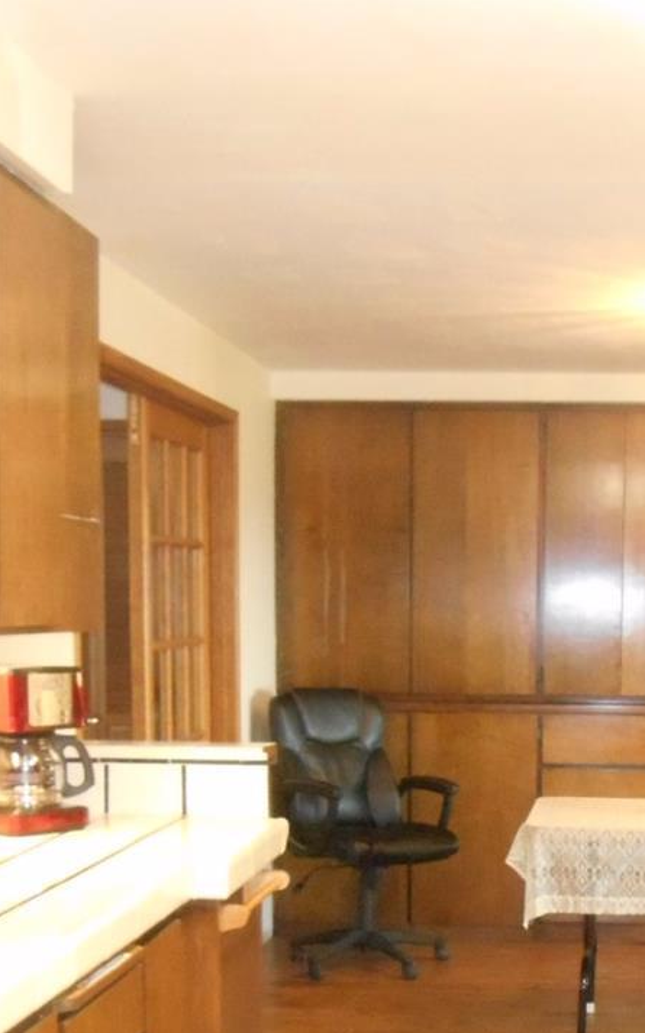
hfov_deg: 22.0
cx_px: 526
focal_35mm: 58
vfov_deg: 34.3
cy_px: 788
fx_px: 1633
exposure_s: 1/25
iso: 800
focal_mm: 4.7
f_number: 3.4
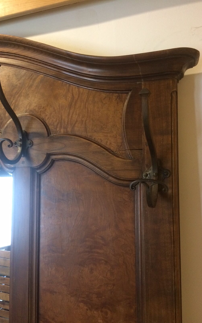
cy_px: 163
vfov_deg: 61.2
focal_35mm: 31
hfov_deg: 40.5
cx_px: 85
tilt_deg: -2.0
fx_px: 273
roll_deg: +1.7
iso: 250
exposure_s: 1/33
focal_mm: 4.15
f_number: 2.2
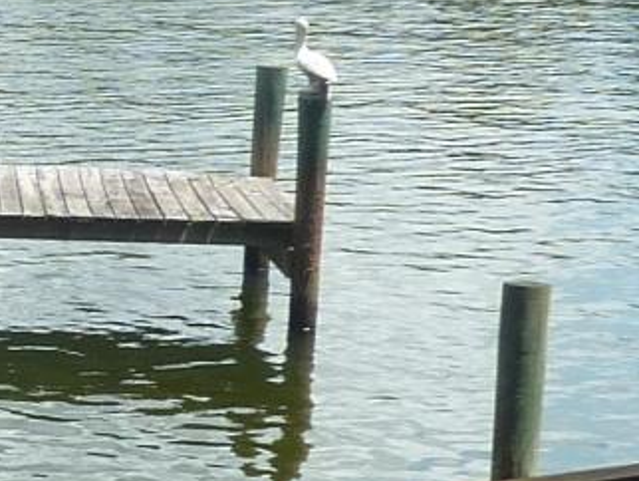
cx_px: -960
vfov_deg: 9.3
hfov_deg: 10.5
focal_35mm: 159
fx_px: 2937
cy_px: 159
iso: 80
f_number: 4
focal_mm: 4.1
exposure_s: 1/400
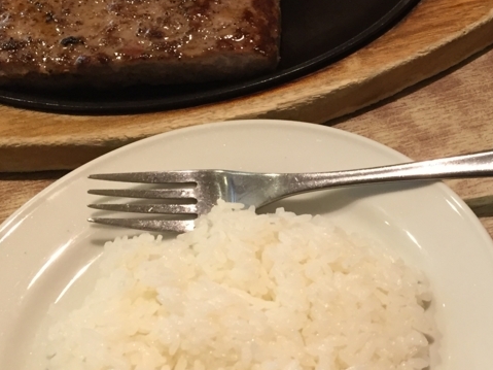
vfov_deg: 23.6
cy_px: 182
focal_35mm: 62
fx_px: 883
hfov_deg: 29.3
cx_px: 486
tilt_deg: -54.8
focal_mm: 4.15
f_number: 2.2
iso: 100
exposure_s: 1/30
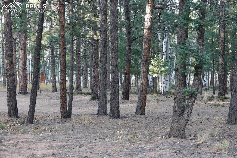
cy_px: 79
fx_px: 507
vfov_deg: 17.7
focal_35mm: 77
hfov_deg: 26.3
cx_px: 118
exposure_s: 1/80
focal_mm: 28.07
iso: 400
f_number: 3.5
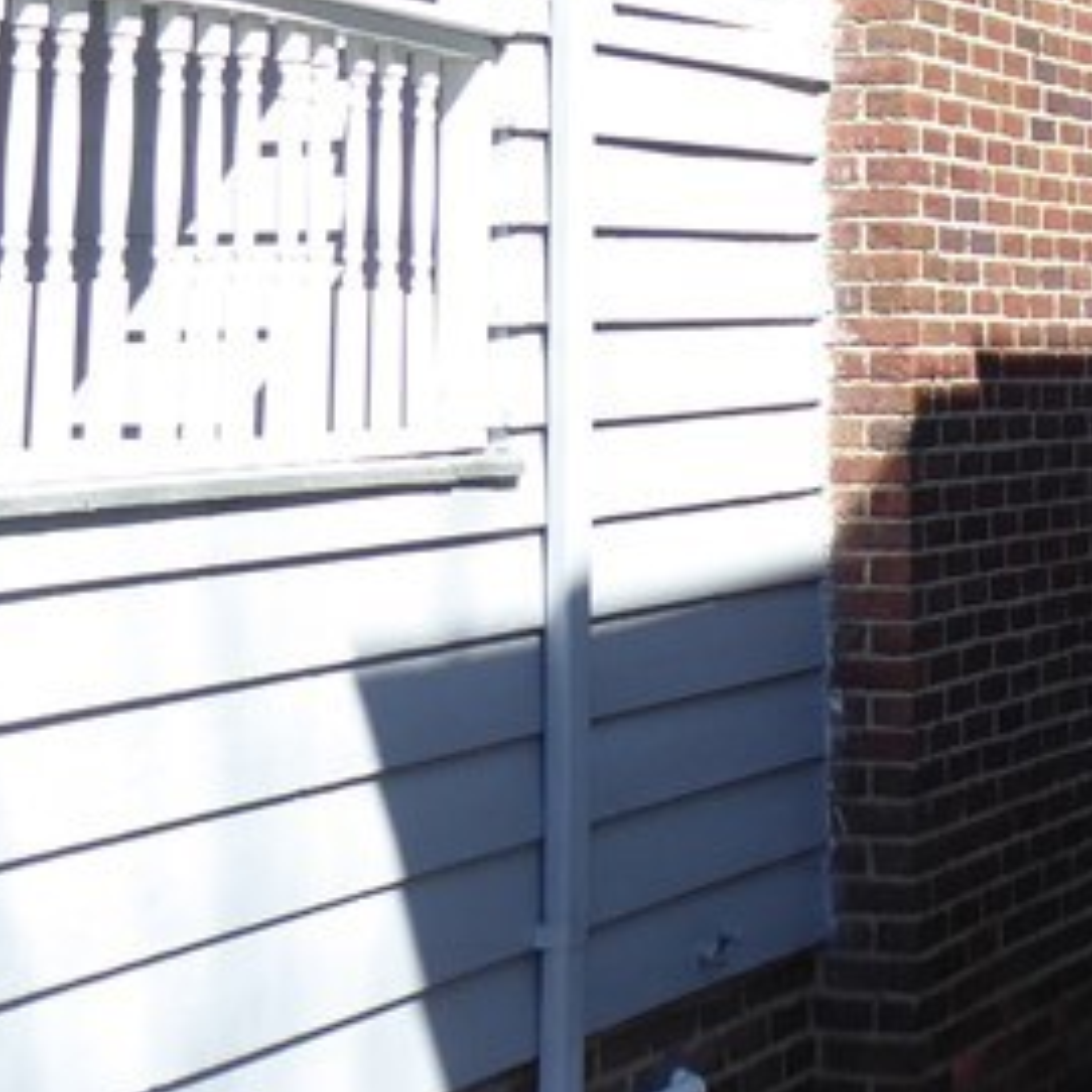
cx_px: 745
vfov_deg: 16.1
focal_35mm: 97
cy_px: -641
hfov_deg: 17.9
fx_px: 3462
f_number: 3.5
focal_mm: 5
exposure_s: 1/320
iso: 80
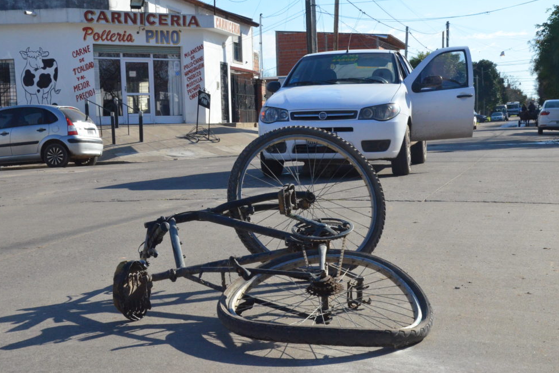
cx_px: 279
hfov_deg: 32.9
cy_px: 185
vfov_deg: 22.3
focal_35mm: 61
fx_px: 947
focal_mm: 40
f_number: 18
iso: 2500
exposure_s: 1/1250
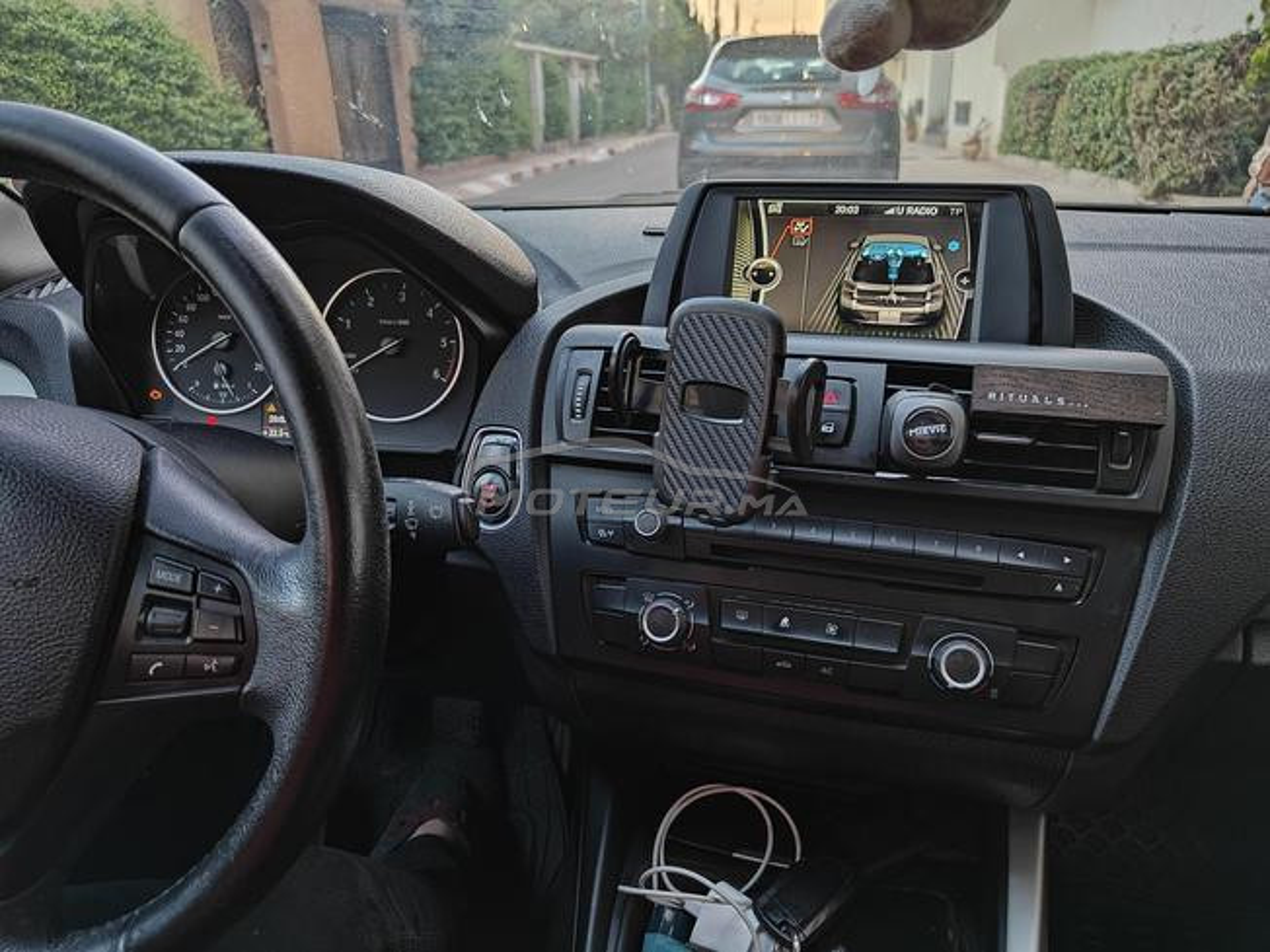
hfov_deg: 71.6
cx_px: 635
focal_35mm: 24
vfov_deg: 56.8
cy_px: 476
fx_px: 881
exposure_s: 1/20
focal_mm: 5.59
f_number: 1.8
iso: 500
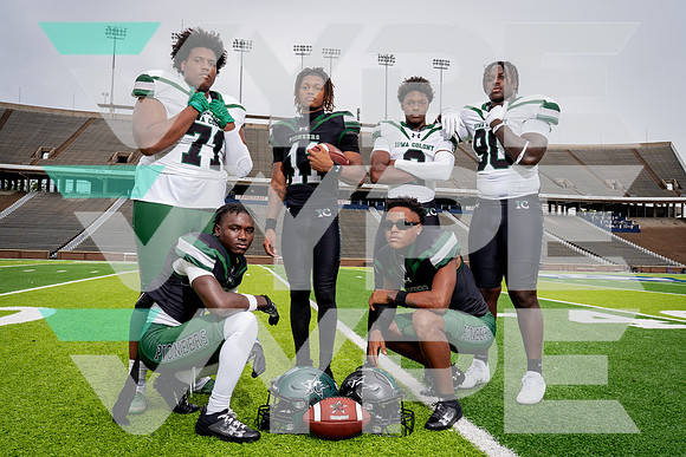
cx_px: 343
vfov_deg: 48.3
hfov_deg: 67.8
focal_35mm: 27
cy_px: 228
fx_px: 510
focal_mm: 25
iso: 320
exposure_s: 1/250
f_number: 8
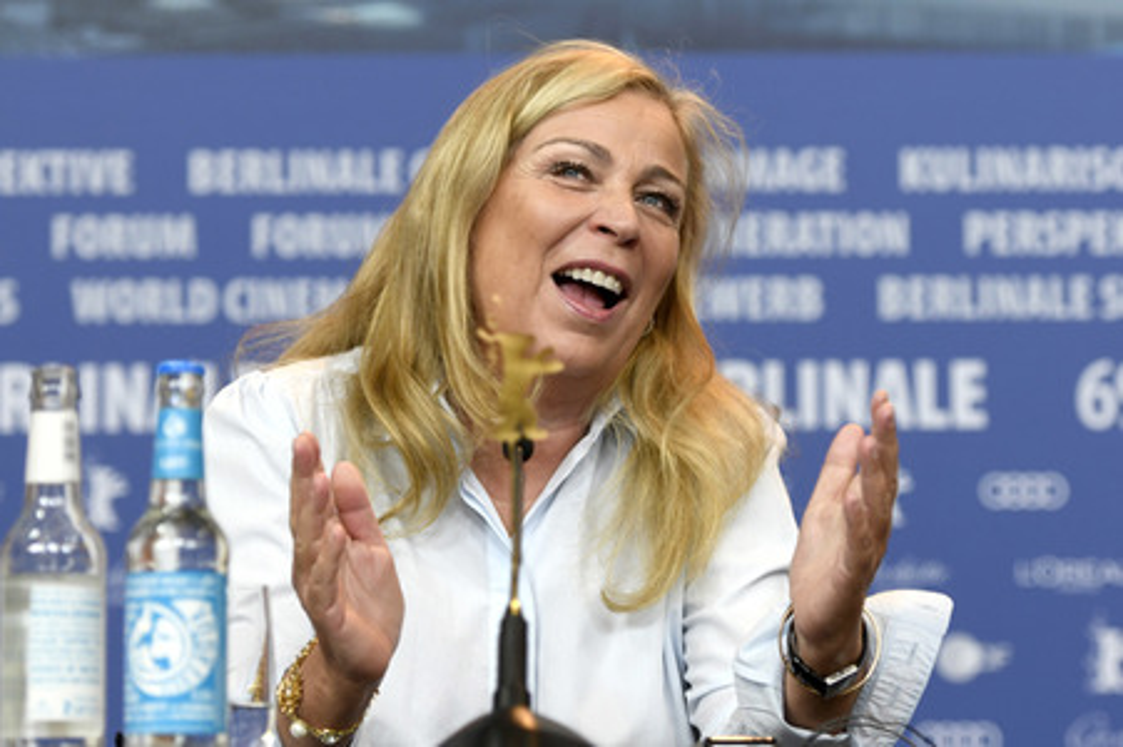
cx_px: 562
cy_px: 374
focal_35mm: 100
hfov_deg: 20.4
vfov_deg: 13.7
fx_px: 3117
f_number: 3.5
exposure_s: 1/320
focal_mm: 100
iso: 1250
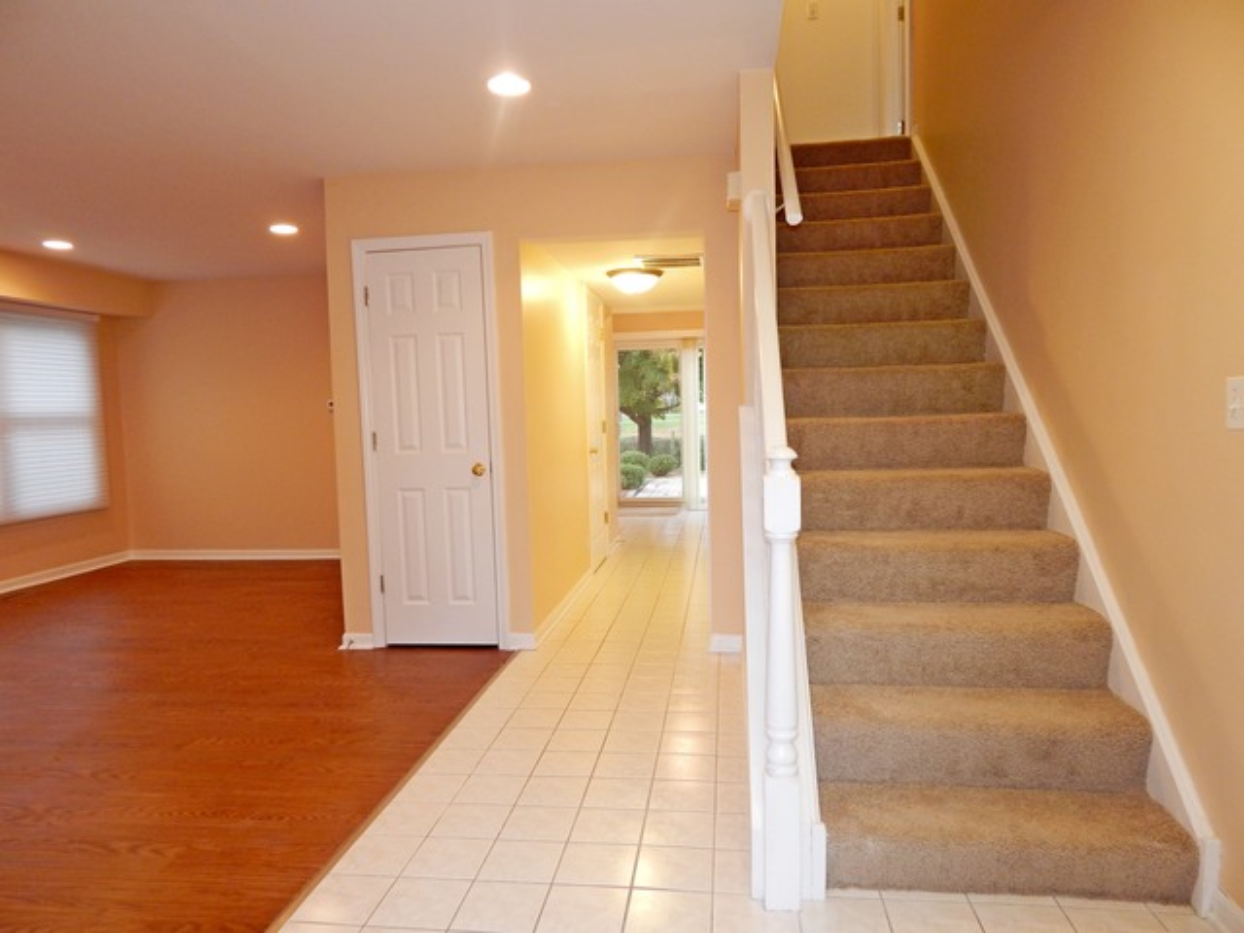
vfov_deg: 61.1
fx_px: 791
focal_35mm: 22
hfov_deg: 76.4
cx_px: 622
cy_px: 466
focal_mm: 4
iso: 180
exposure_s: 1/30
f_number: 3
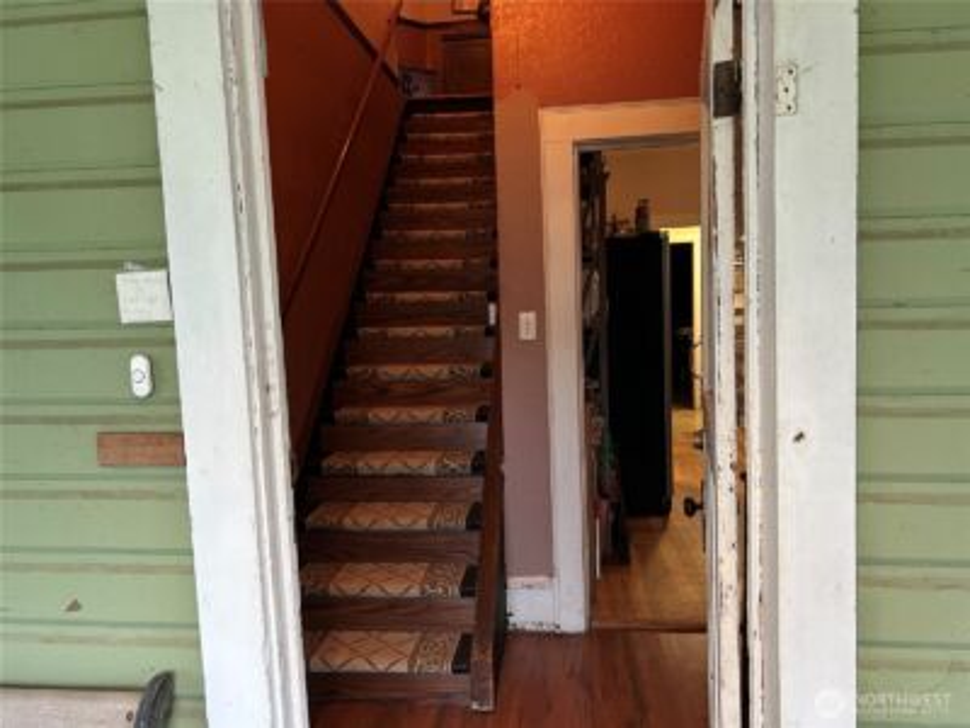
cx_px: 485
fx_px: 729
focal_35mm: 26
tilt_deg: -5.8
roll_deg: +1.8
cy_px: 364
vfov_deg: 53.1
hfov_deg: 67.3
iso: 250
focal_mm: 5.7
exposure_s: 1/60
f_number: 1.5
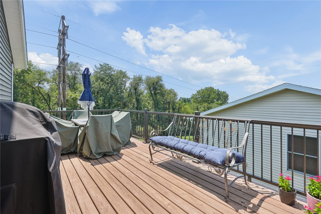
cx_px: 160
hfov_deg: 96.7
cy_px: 107
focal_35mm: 16
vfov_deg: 73.7
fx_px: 143
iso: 400
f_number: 10
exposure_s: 1/800
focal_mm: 16
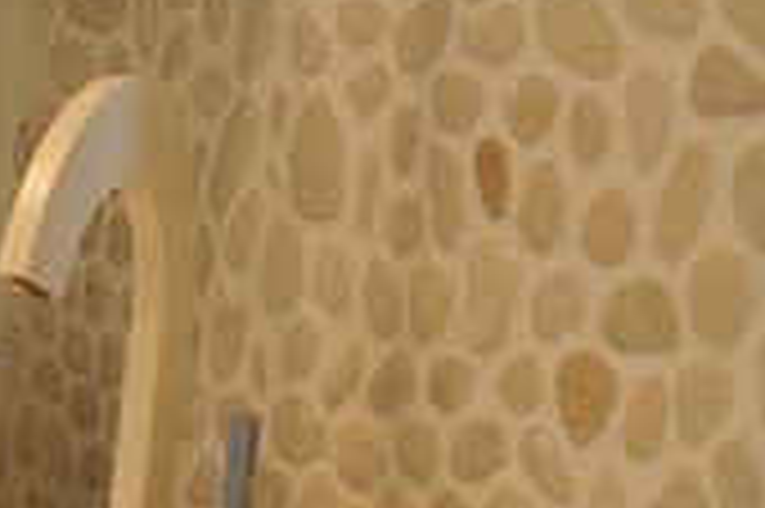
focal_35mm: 160
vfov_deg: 8.5
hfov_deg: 11.2
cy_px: 521
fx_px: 3397
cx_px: -922
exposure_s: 1/100
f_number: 4.5
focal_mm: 34
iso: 1000
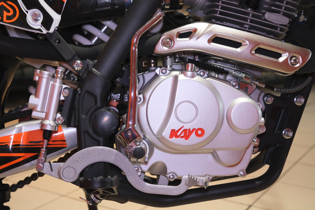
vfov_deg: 27.5
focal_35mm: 49
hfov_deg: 40.3
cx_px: 158
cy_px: 105
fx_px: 429
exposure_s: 1/160
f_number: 4
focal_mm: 32.5
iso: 1600
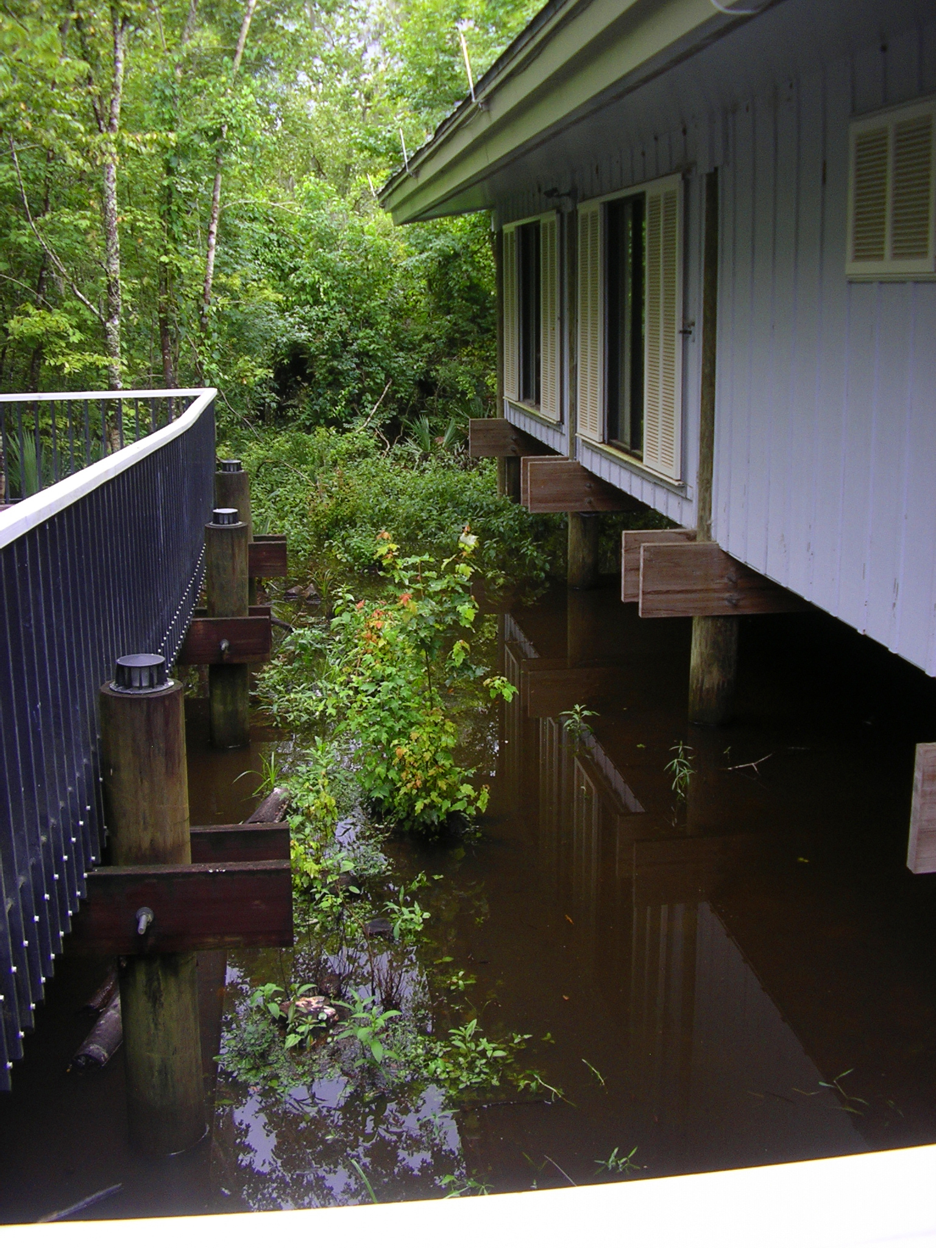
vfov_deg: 49.0
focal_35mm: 38
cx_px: 468
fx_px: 1370
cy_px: 624
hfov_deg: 37.7
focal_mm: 5.8
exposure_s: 1/60
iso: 50
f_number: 2.9
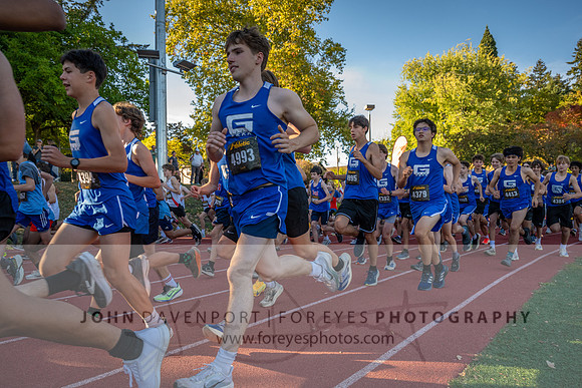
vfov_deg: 53.2
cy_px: 194
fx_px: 388
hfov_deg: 73.7
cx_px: 291
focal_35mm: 24
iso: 1250
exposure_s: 1/800
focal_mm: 24
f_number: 5.6
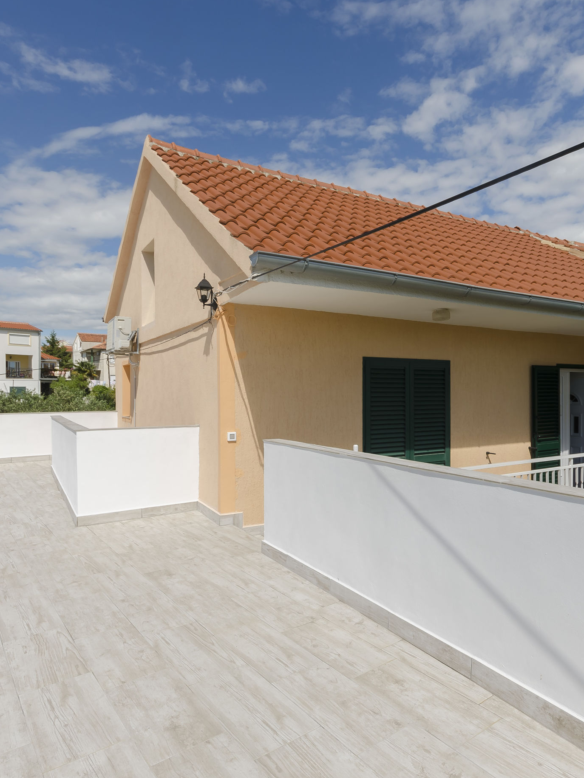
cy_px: 388
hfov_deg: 60.8
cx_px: 336
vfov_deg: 76.4
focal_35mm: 22
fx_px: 495
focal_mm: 10
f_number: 10
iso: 100
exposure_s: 1/200
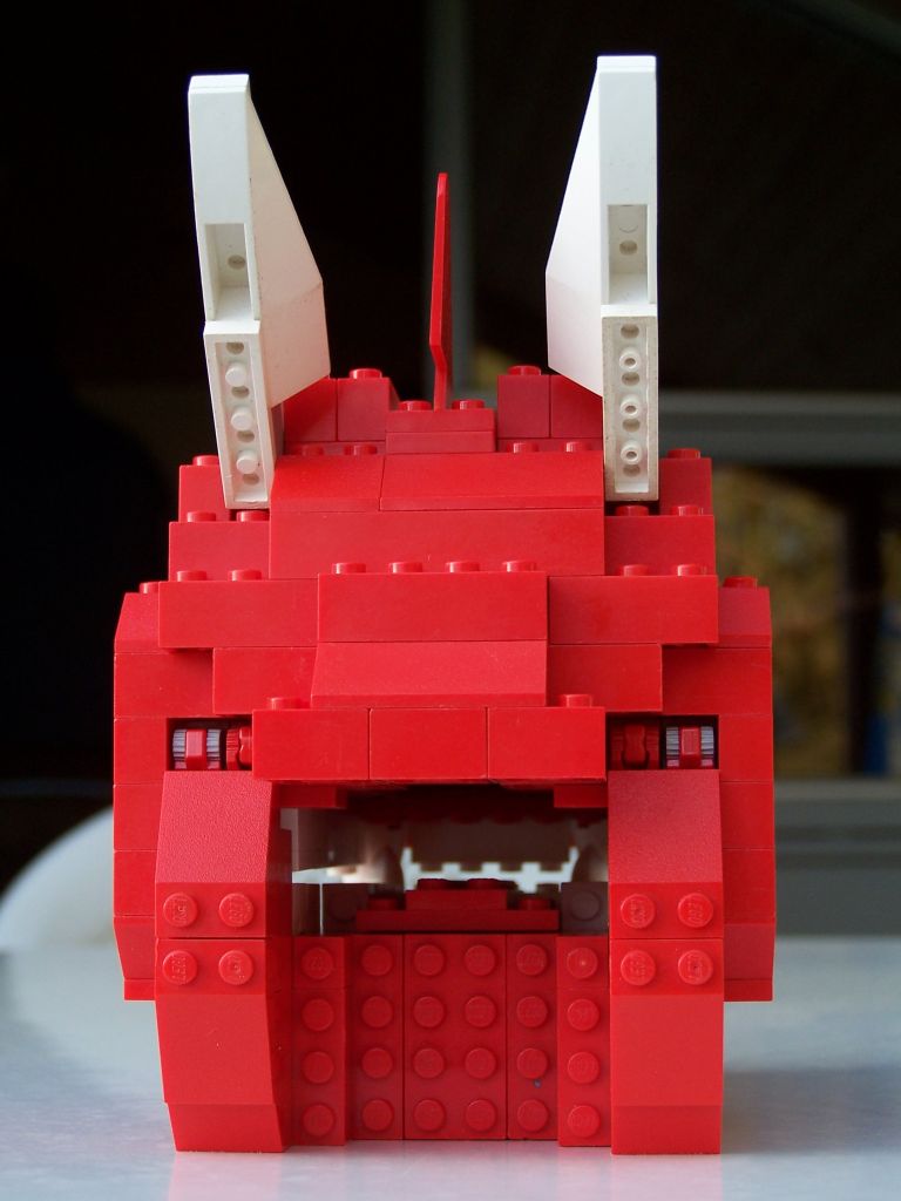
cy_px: 600
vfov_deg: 28.2
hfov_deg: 21.3
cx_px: 450
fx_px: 2395
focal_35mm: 69
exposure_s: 1/90
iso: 80
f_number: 3.2
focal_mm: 11.5
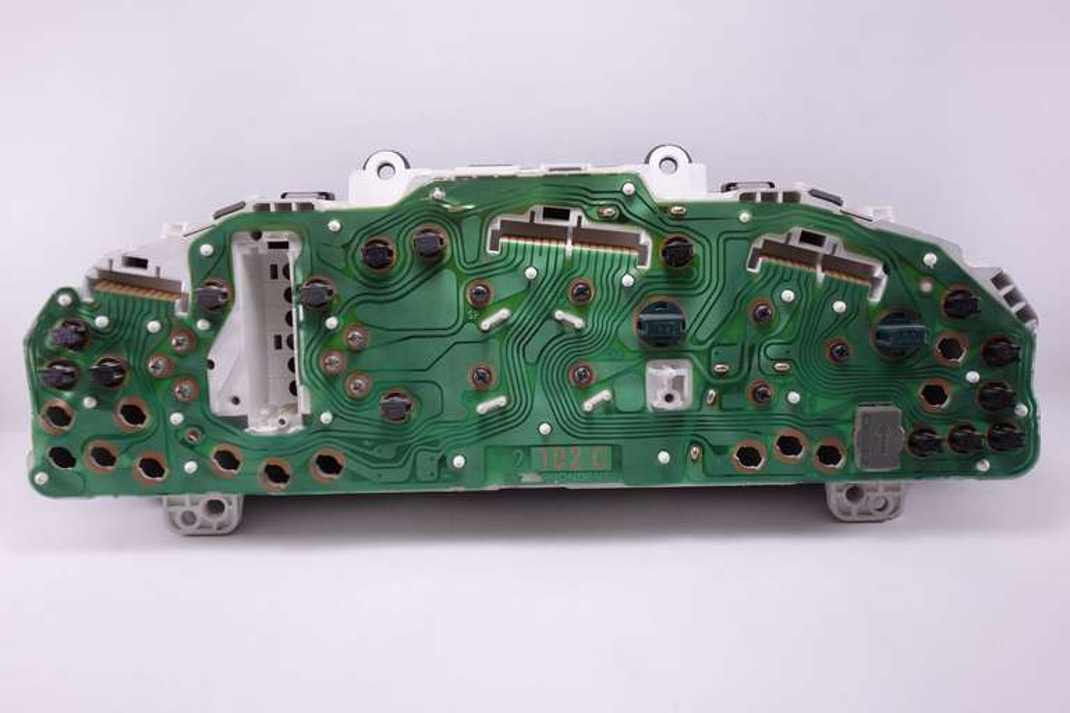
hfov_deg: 58.7
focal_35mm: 32
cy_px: 356
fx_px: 951
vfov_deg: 41.1
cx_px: 535
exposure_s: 1/80
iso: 125
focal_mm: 12.03
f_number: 2.5
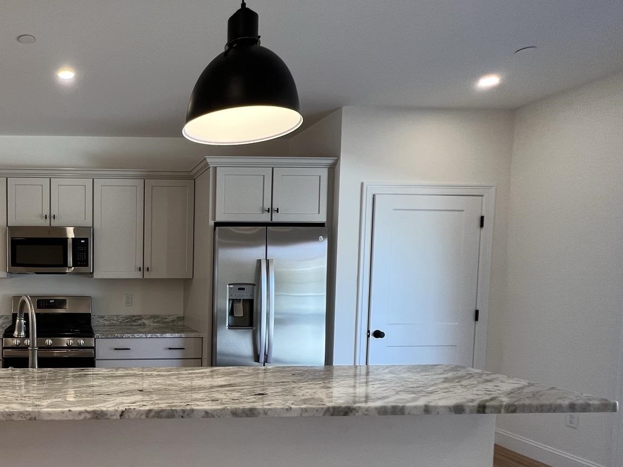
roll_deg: -0.1
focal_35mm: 23
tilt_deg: -5.1
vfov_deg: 57.8
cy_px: 305
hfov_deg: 64.5
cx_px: 91
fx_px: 414
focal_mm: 1.57
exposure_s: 1/120
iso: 100
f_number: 1.8
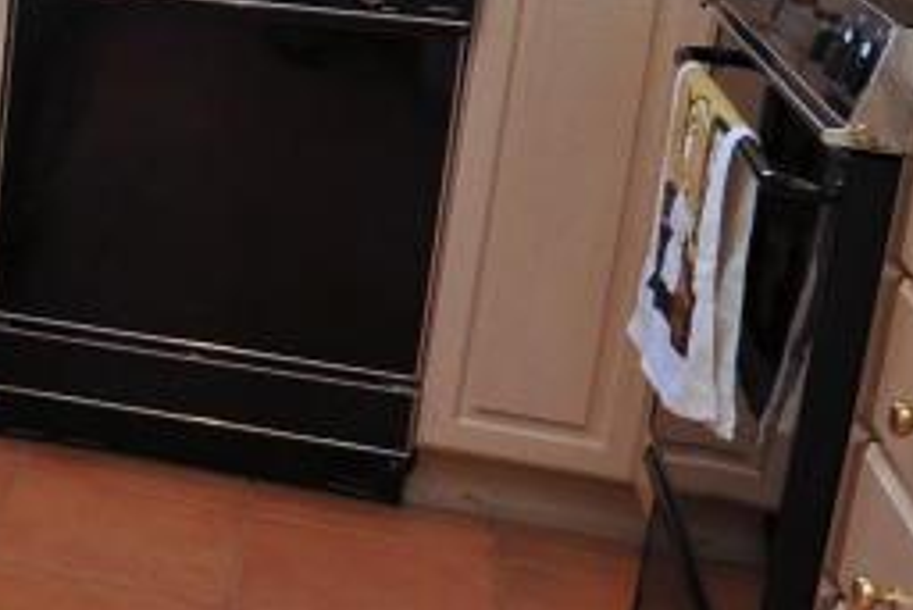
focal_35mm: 81
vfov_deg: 16.5
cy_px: -14
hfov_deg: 19.6
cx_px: -667
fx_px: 2055
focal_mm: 18
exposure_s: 1/30
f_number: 6.3
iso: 500
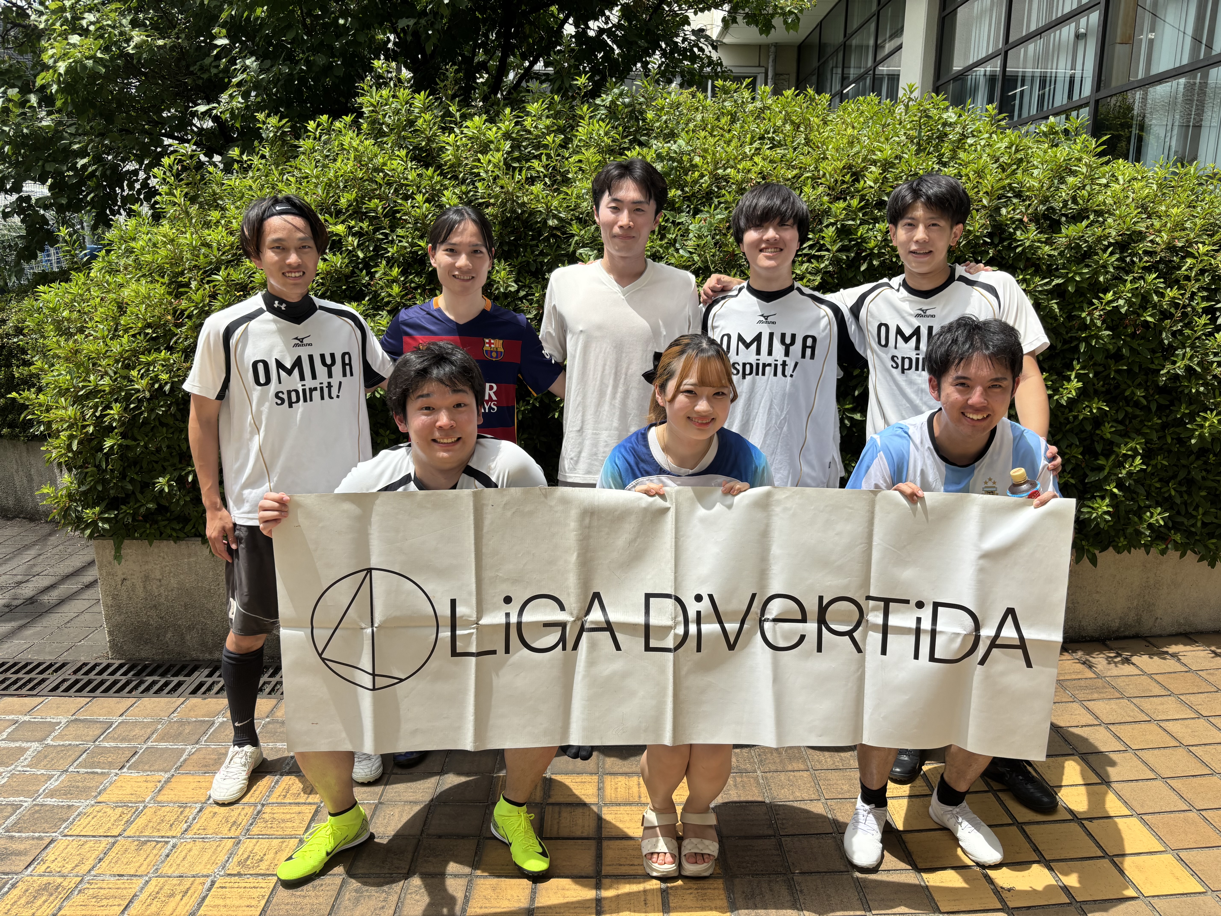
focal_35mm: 26
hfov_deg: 67.3
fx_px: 917
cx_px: 610
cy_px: 458
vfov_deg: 53.1
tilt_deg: -12.3
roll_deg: -0.5
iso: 50
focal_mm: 5.96
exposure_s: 1/1751
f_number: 1.6
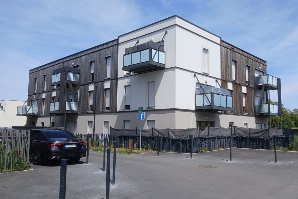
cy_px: 89
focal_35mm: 28
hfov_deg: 65.5
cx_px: 152
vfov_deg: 46.3
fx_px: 232
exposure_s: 1/686
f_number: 1.8
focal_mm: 3.98
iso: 20
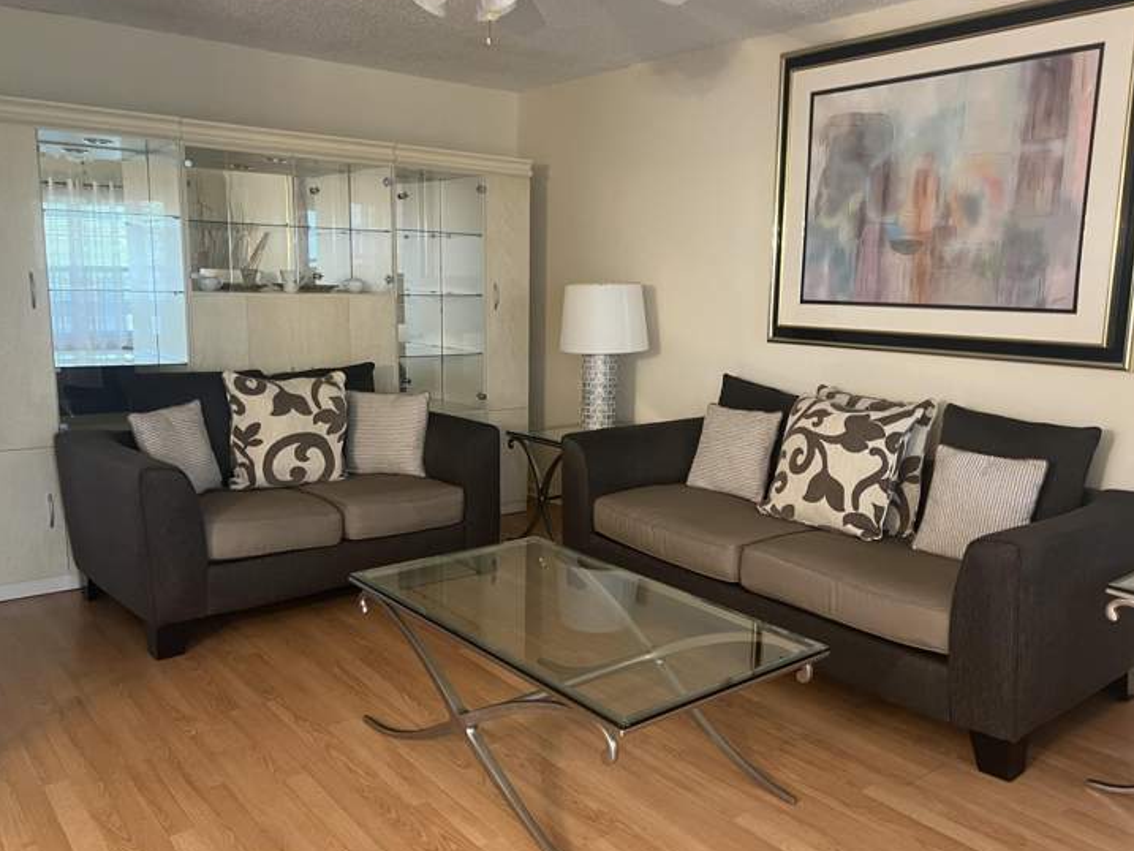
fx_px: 950
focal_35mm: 29
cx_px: 603
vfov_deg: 48.2
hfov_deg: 61.6
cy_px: 424
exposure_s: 1/60
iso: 400
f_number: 1.5
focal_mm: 5.7
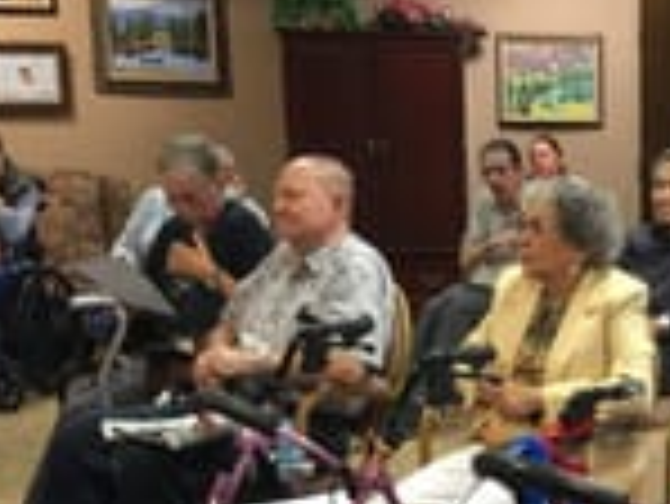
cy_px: 490
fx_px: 1511
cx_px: 701
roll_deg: -1.1
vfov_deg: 18.5
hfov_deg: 23.7
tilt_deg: -13.5
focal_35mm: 78
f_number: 2.2
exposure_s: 1/15
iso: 100
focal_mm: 4.15
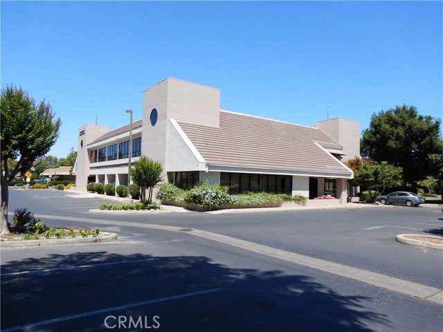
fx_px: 307
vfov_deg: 56.8
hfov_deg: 71.6
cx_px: 222
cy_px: 166
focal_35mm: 24
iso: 125
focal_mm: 4.3
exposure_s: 1/800
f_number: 4.1
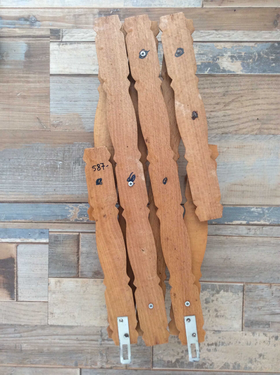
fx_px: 346
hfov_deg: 44.1
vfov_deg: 56.9
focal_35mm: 32
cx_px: 140
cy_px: 188
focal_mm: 3.3
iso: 80
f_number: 2.4
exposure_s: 1/25
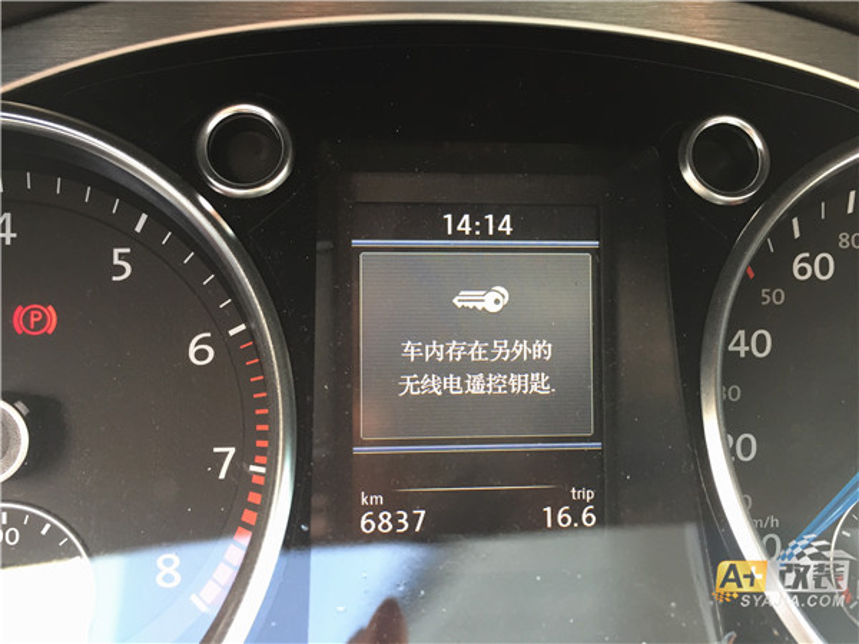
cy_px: 322
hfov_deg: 61.7
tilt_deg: -27.8
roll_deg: -2.2
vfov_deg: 48.2
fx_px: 720
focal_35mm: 29
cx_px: 430
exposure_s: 1/30
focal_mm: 4.15
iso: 64
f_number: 2.2
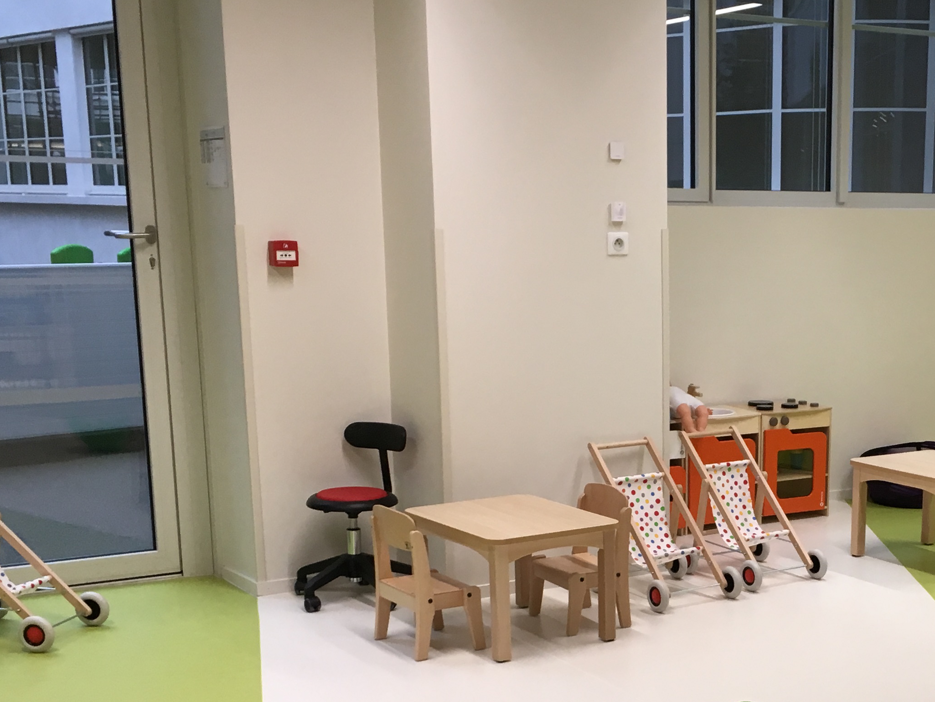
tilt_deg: -18.5
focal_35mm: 57
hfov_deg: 32.7
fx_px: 1540
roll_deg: -2.2
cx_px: 764
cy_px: 557
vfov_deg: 25.3
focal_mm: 4.15
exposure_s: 1/33
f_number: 2.2
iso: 32
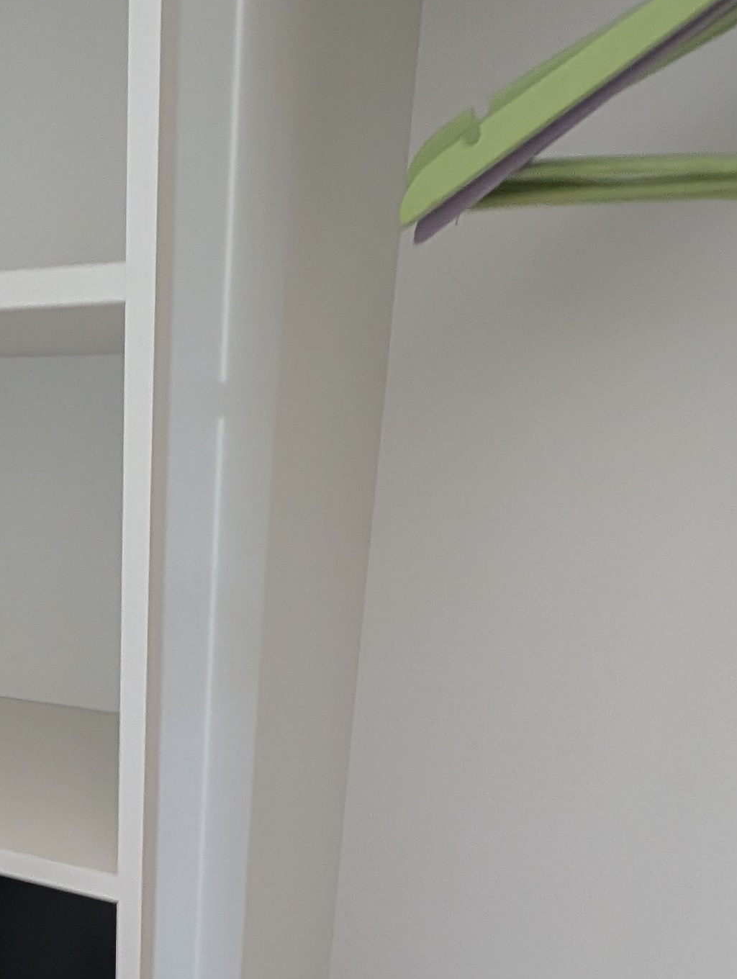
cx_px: 114
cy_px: 906
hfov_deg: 37.8
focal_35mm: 36
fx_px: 1019
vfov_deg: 45.7
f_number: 1.95
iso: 247
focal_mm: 2.23
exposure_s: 1/23.8
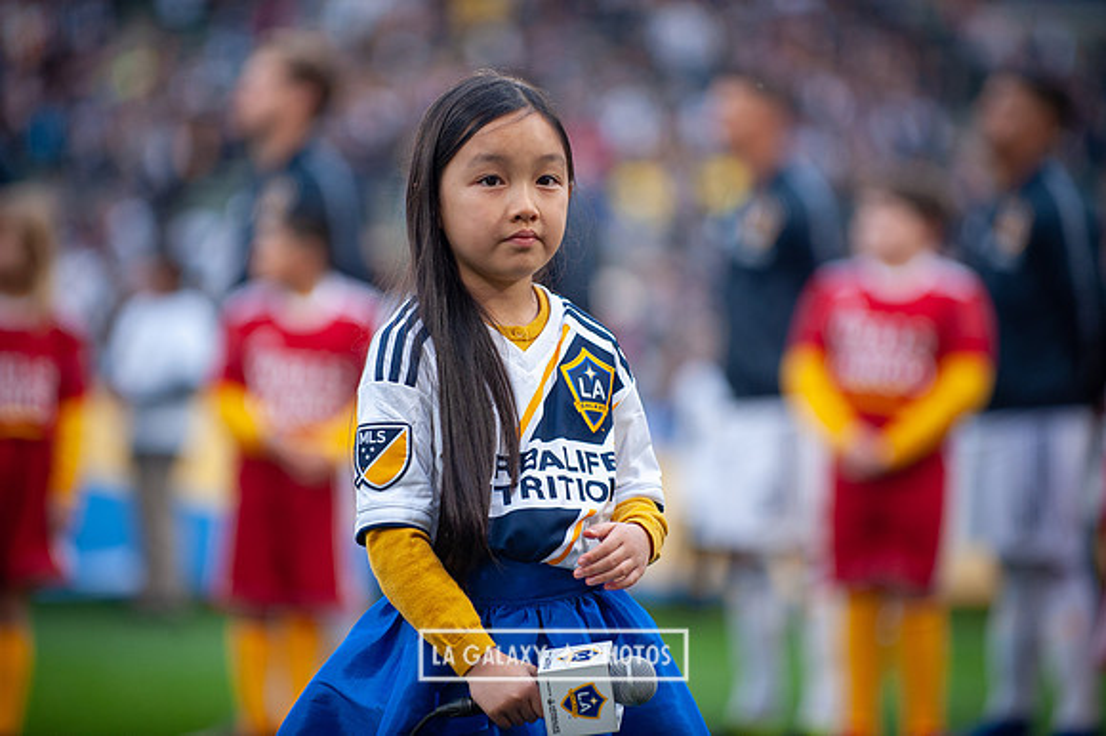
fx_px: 5834
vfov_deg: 7.2
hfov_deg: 10.8
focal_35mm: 190
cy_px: 368
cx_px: 553
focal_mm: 190
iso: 640
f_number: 2.8
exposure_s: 1/640
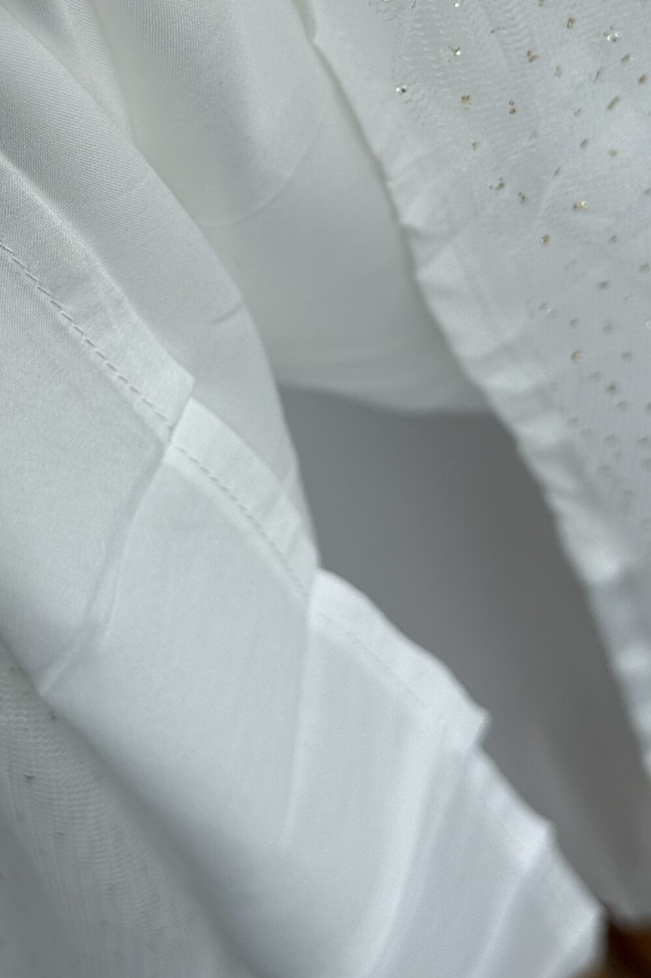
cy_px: 194
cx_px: 125
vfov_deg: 23.6
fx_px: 2307
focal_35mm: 85
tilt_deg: -48.0
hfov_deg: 15.9
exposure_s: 1/1795
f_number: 1.78
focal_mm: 6.76
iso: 64
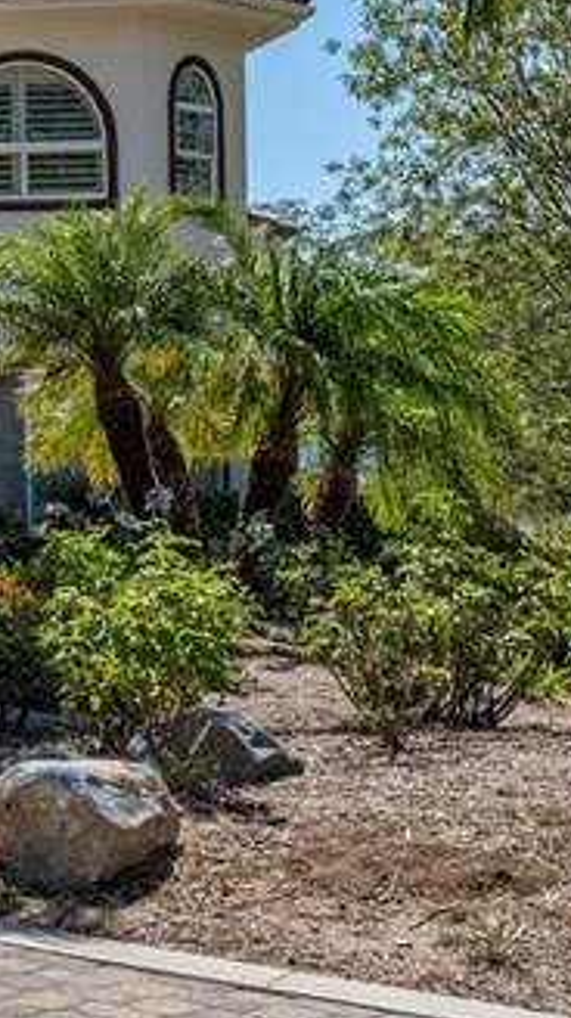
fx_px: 1942
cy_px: 200
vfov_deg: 28.7
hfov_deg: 12.1
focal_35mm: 72
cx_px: -925
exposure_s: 1/500
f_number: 10
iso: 200
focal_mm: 22
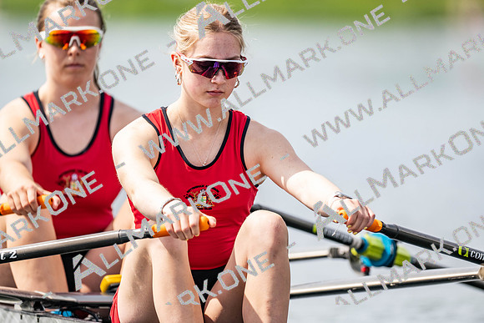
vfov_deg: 2.3
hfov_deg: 3.4
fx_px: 8068
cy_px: 162
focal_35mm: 600
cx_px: 242
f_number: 4
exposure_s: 1/2500
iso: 400
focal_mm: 600
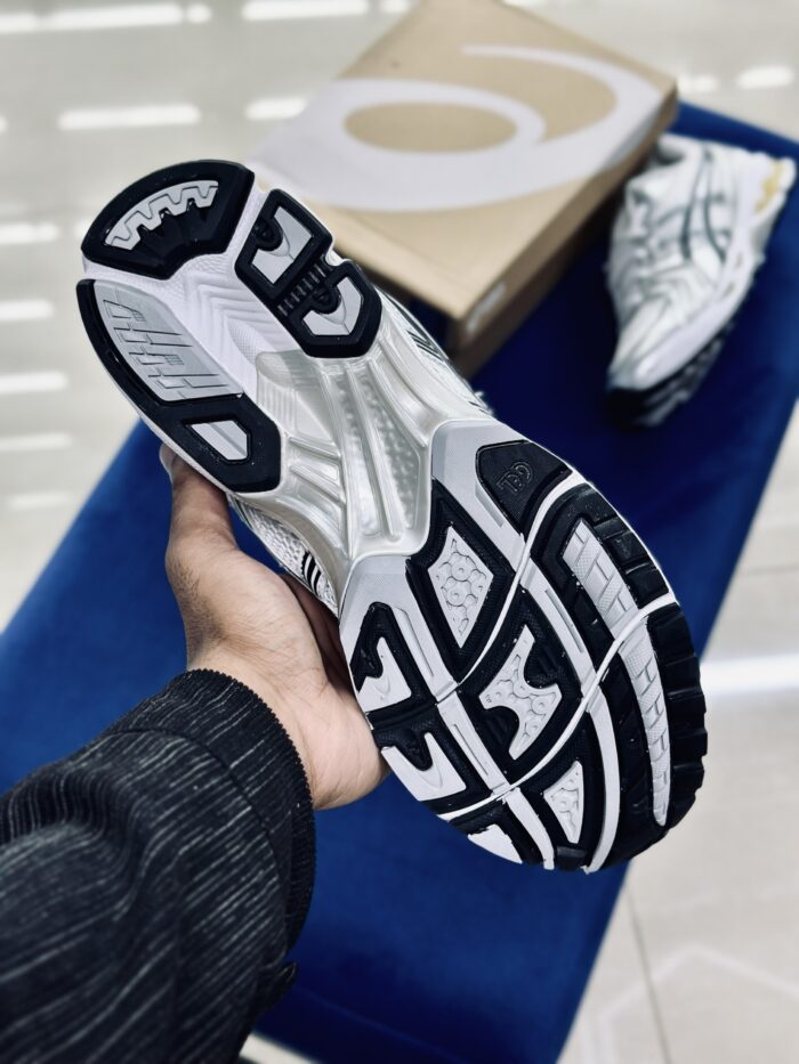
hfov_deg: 30.3
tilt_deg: -57.3
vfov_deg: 39.7
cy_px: 532
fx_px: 1477
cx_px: 400
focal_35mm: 48
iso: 80
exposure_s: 1/100
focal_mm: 6.86
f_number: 1.78
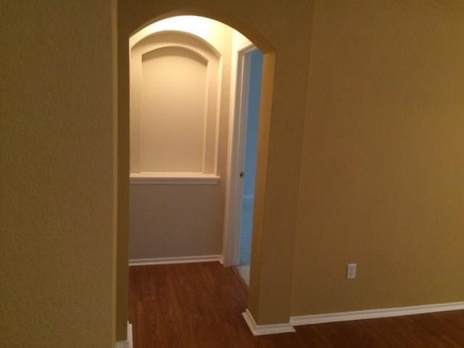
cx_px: 232
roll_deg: -2.0
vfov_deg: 48.2
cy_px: 174
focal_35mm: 29
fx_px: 389
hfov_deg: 61.7
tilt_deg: -11.1
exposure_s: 1/24
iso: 250
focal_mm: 4.15
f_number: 2.2
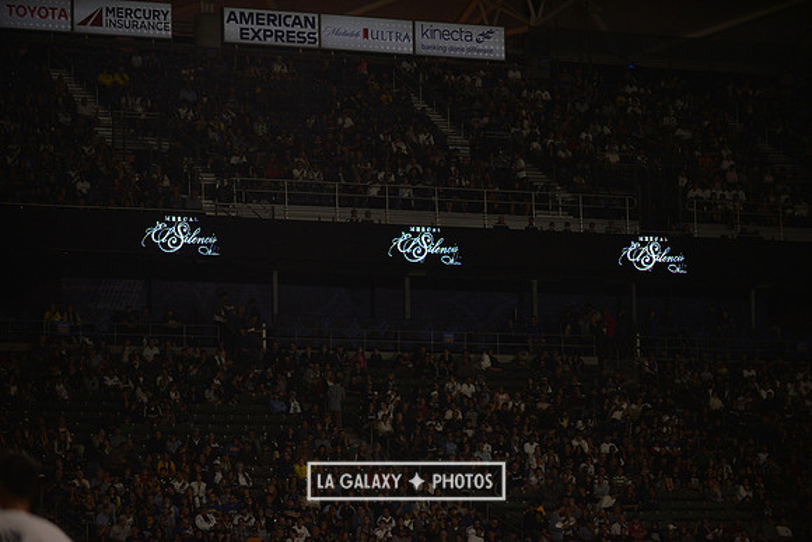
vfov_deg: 7.6
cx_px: 406
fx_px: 4061
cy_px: 271
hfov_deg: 11.4
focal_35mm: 180
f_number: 2.8
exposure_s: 1/3200
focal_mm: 180
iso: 1600
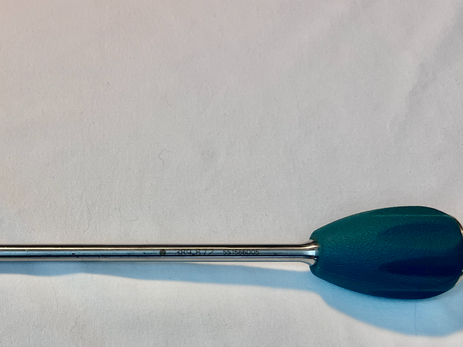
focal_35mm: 44
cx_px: 102
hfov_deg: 41.4
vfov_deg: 32.2
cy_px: 262
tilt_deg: -64.8
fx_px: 588
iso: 125
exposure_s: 1/120
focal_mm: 5.7
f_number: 1.5
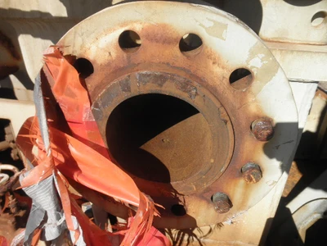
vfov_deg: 49.7
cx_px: 164
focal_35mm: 28
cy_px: 123
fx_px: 265
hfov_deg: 63.4
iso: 64
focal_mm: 5
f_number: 8.5
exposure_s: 1/125
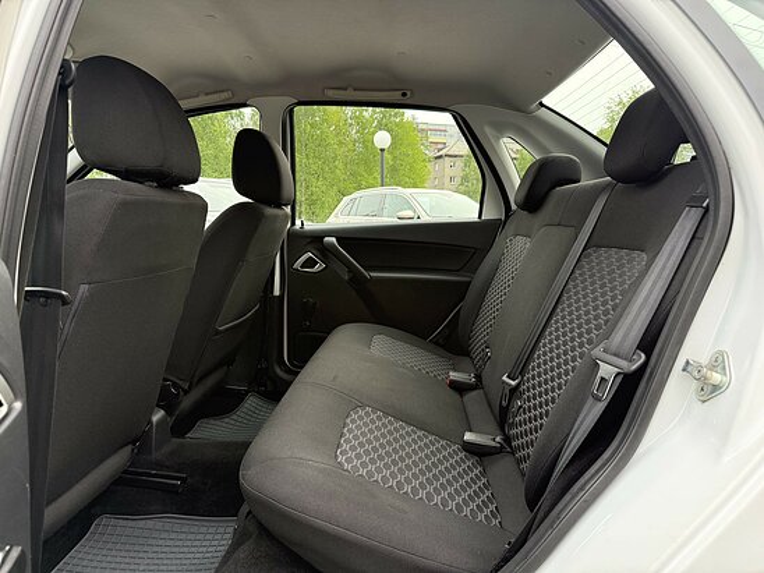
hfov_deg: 71.6
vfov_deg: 56.8
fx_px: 530
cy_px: 286
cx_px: 382
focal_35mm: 24
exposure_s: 1/220
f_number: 1.78
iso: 200
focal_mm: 6.76
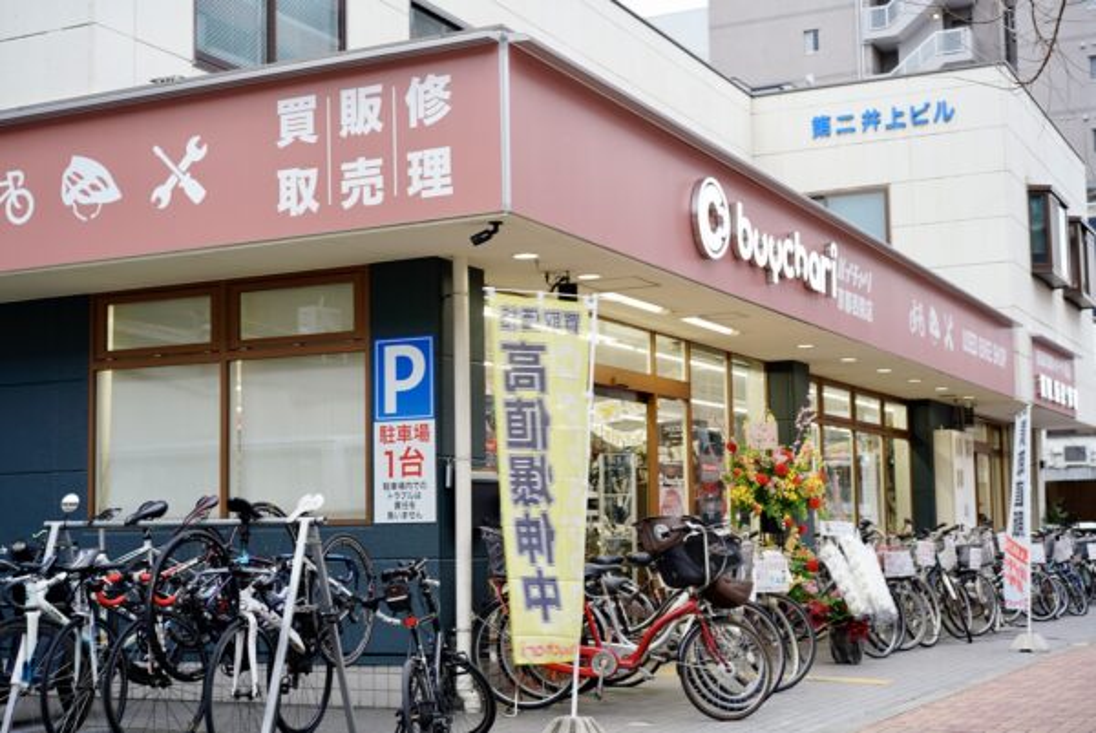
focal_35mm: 55
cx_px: 548
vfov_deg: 24.7
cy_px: 366
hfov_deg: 36.2
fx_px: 1676
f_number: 5
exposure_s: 1/25
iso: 125
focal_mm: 55
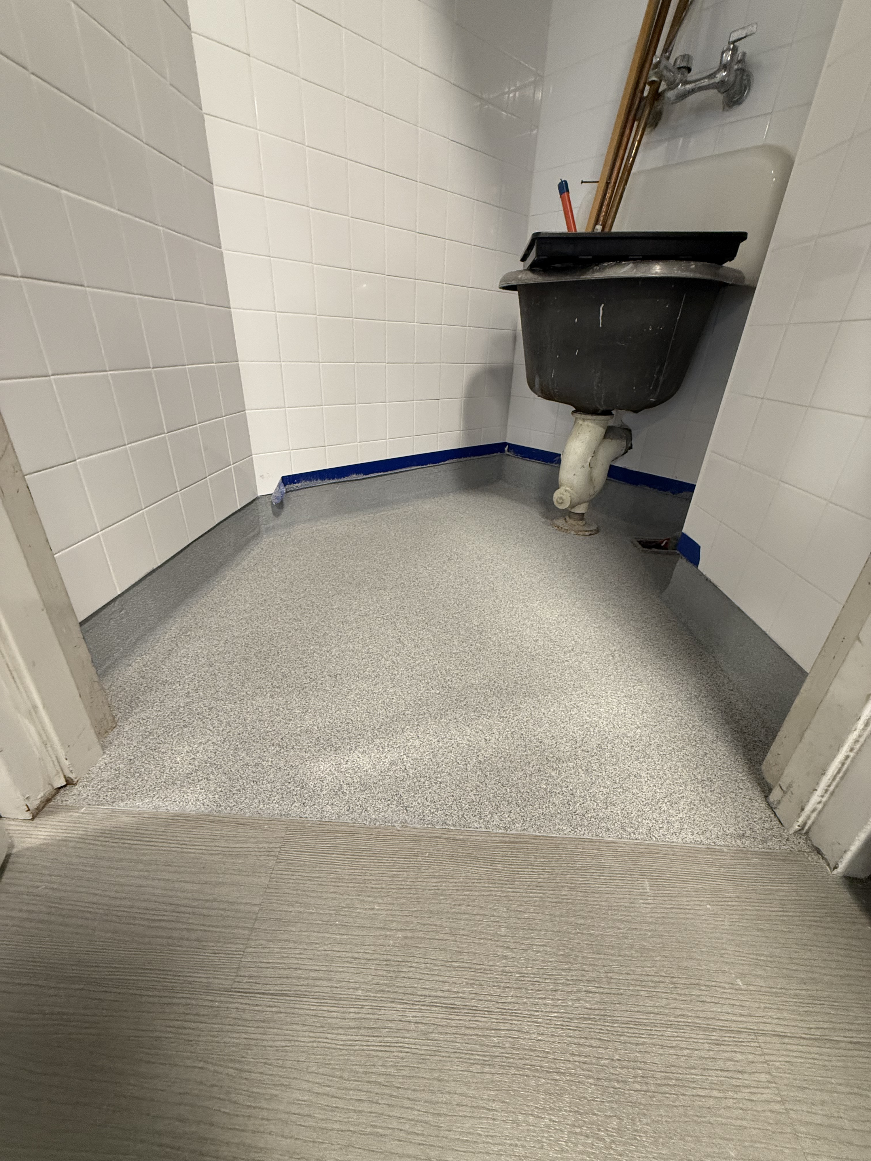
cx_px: 436
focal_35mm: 14
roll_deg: -3.2
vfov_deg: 102.1
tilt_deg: -26.2
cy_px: 580
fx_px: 470
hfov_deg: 85.7
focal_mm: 2.22
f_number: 2.2
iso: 320
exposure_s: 1/72
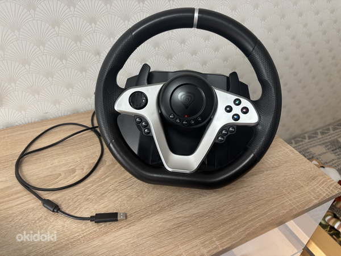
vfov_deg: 53.1
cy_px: 128
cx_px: 170
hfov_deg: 67.3
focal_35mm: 26
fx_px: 256
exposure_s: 1/50
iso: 80
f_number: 1.6
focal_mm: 5.96
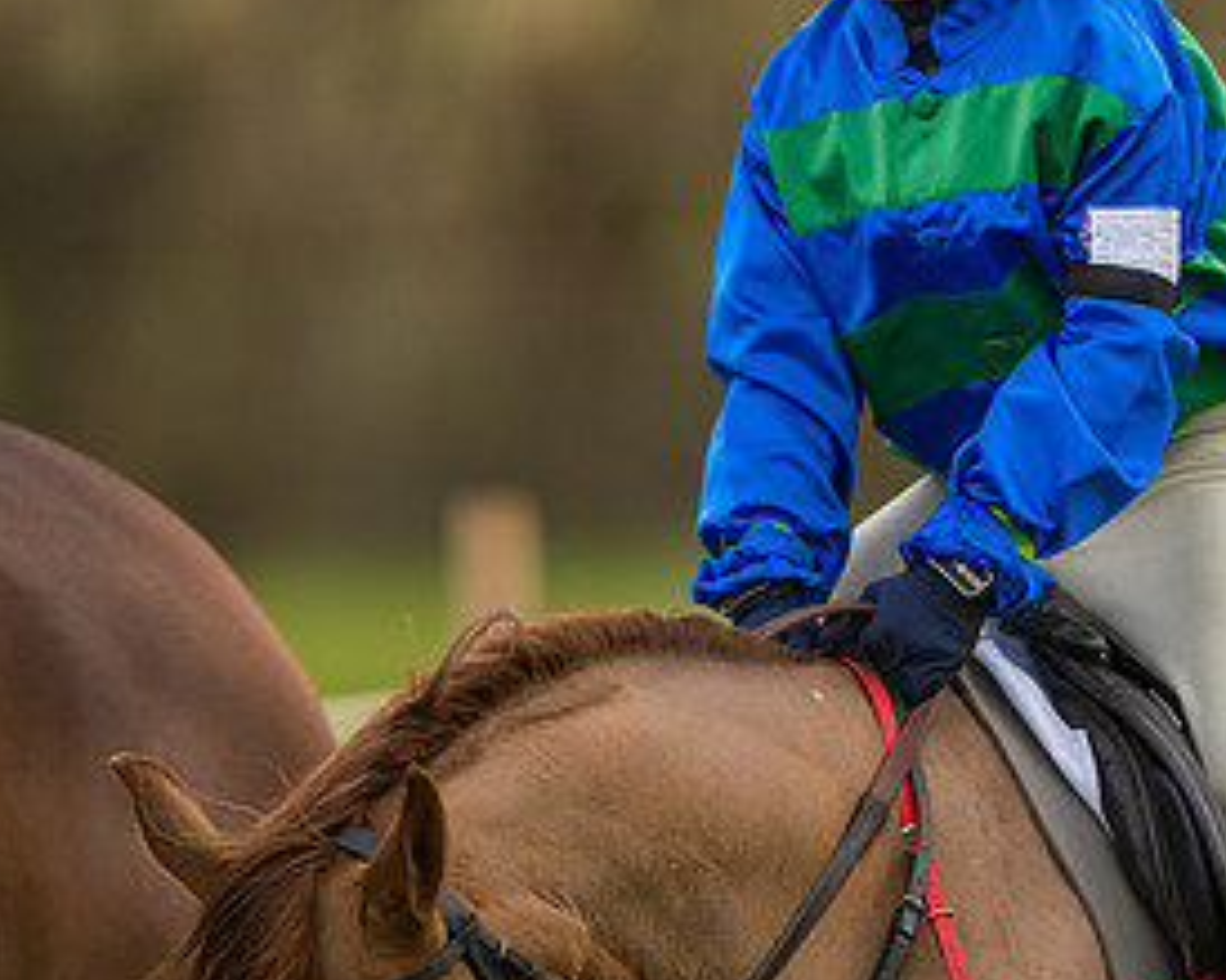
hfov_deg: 2.1
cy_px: 322
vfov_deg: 1.7
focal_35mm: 924
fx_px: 33515
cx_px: 974
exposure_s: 1/1600
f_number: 4
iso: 400
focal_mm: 400
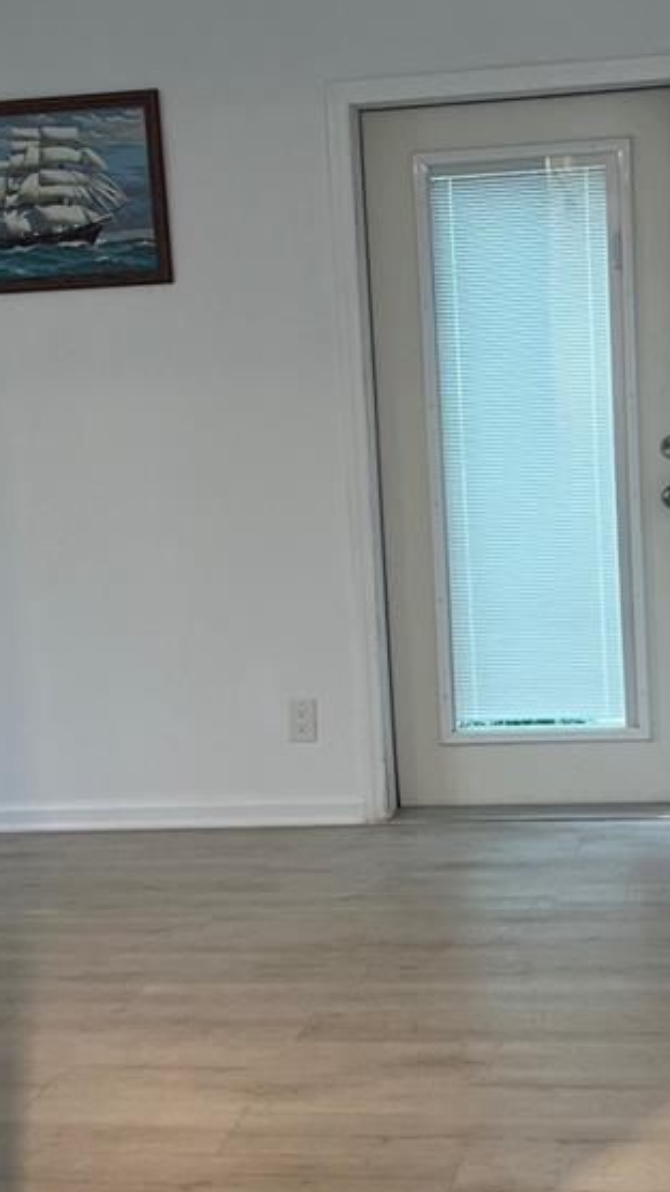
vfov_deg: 34.4
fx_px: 1928
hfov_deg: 19.6
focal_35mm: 61
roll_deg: +4.1
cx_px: 473
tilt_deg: -5.0
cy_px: 584
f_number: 1.5
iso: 80
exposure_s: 1/60
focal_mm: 5.7
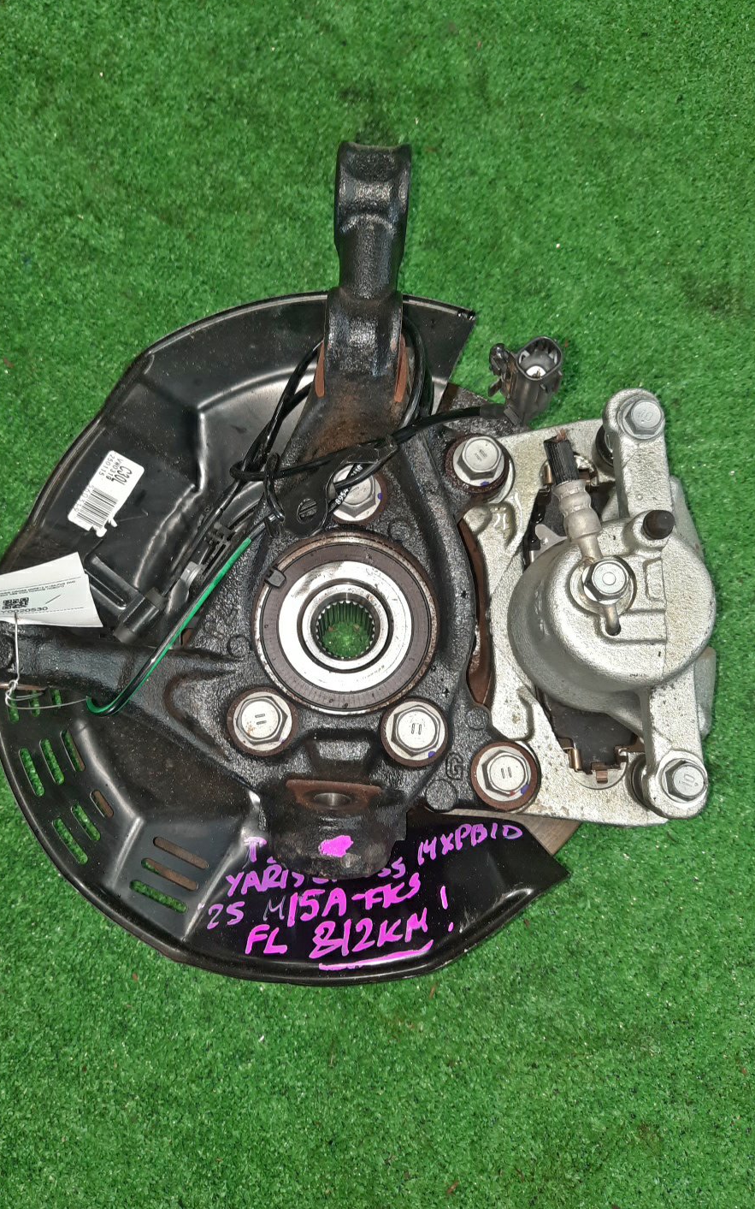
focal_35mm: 27
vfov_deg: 68.4
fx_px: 889
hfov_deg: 45.9
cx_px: 329
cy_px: 607
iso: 292
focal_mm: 4.6
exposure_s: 1/50
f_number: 2
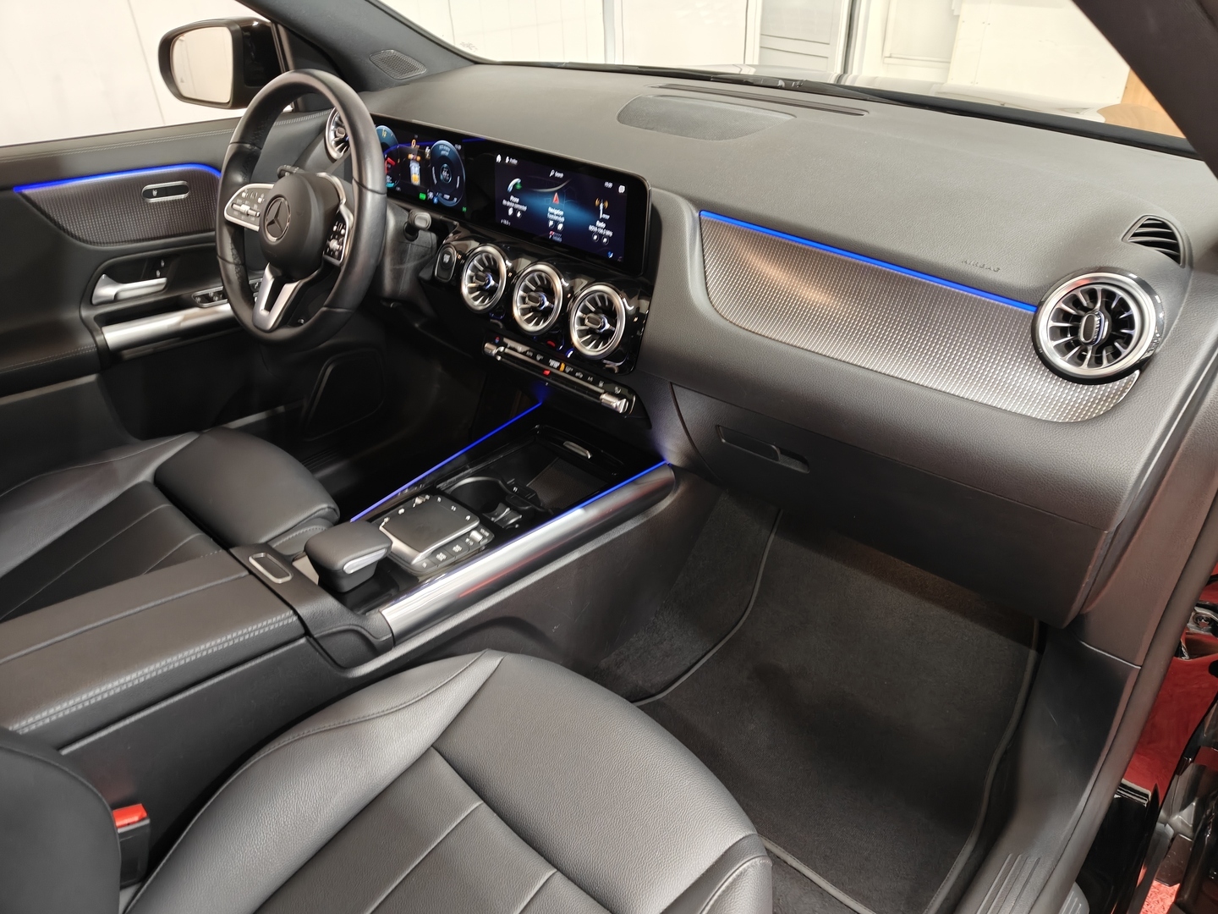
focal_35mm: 24
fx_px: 844
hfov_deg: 71.6
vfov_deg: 56.8
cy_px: 457
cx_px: 609
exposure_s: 1/33
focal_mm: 5.59
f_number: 1.8
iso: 160
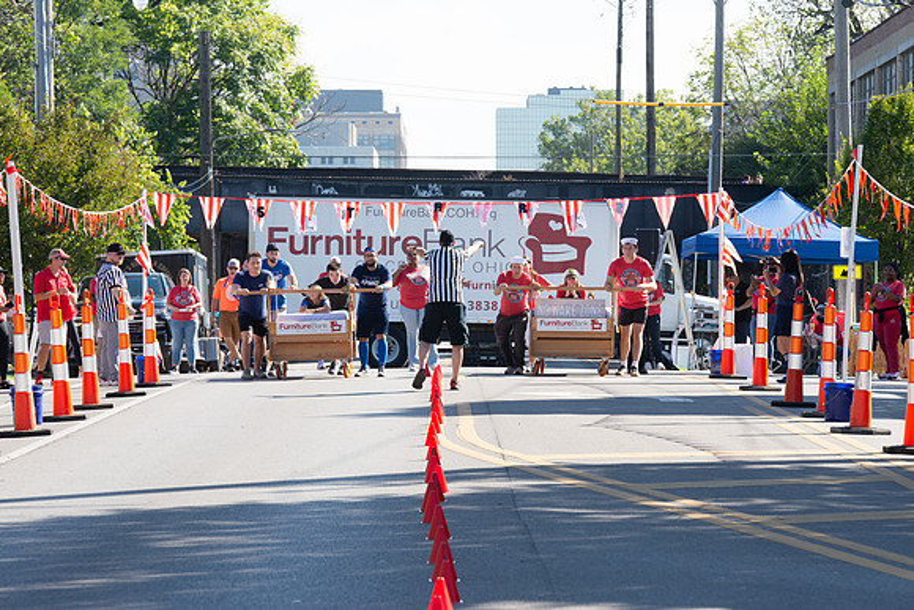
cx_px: 457
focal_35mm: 163
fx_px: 4134
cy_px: 305
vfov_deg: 8.4
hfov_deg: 12.6
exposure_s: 1/250
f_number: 9
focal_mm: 155
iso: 200
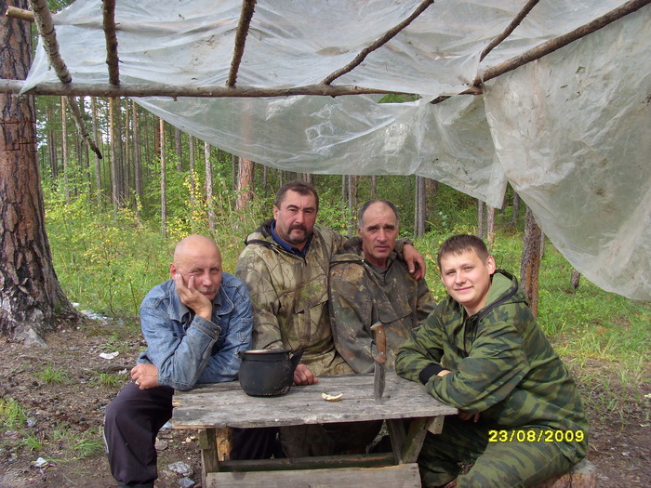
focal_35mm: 36
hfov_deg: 51.4
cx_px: 326
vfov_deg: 39.7
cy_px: 244
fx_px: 677
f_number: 3.5
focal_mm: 6
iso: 80
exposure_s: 1/180
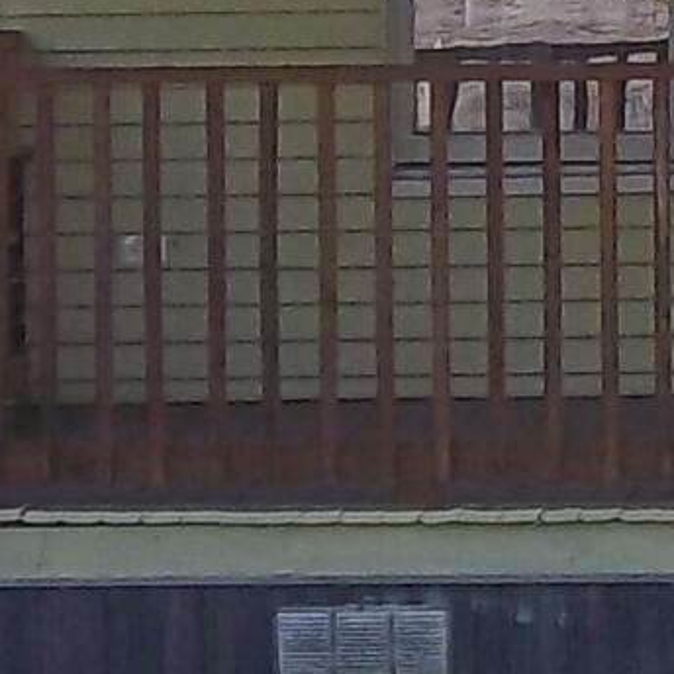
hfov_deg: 4.8
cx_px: 948
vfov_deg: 4.8
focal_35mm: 362
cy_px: -380
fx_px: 7974
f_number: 4.5
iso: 64
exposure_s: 1/125
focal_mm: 8.3
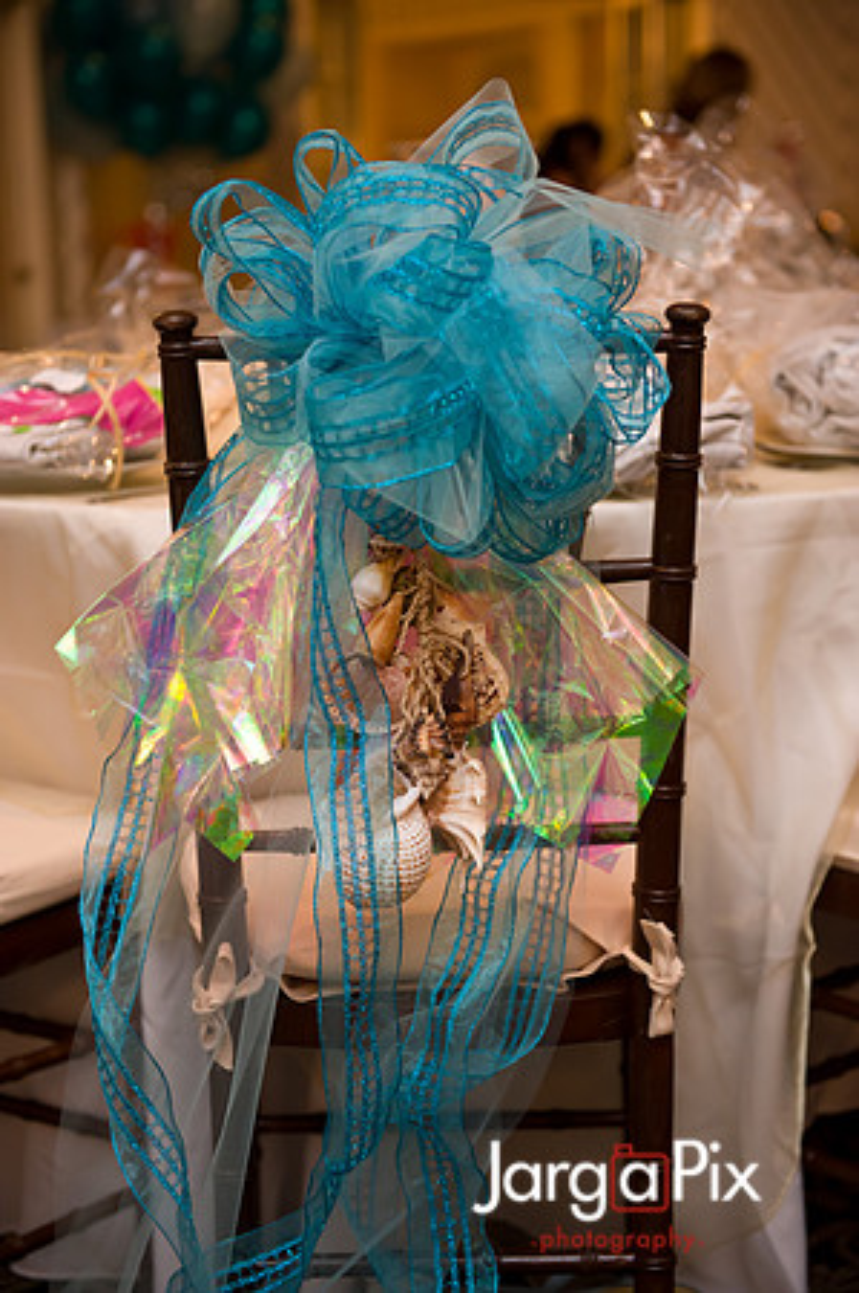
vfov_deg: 33.4
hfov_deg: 22.6
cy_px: 646
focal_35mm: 60
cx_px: 430
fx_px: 2152
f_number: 3.2
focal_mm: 60
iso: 1600
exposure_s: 1/125
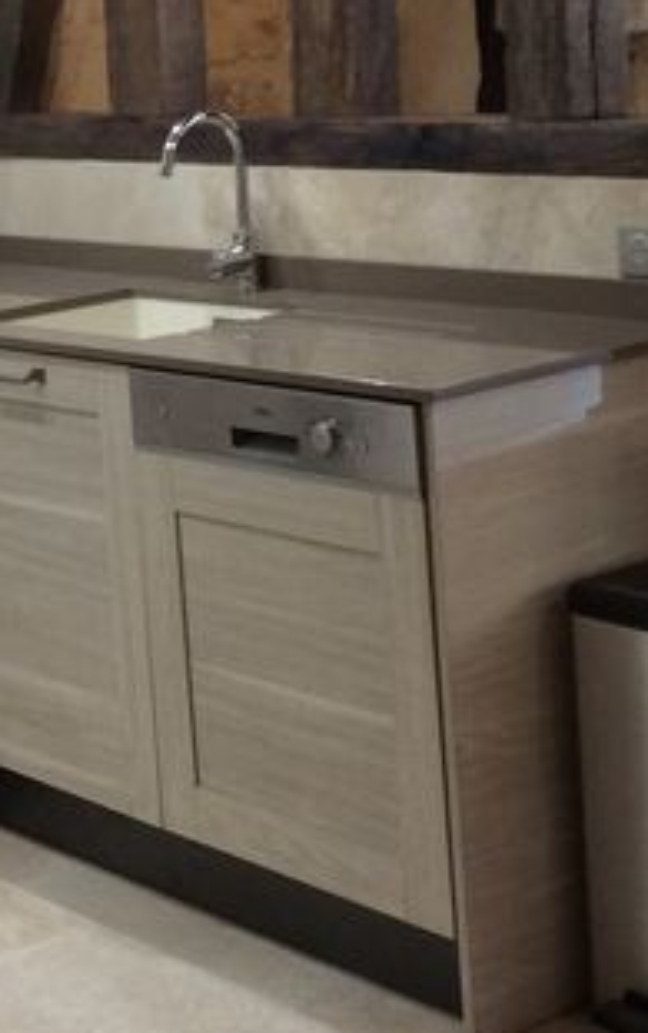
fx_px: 2453
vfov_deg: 23.3
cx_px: 23
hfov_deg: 14.8
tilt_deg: -5.0
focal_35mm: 87
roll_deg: +4.2
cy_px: 161
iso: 80
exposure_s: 1/25
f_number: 2.4
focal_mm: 3.3
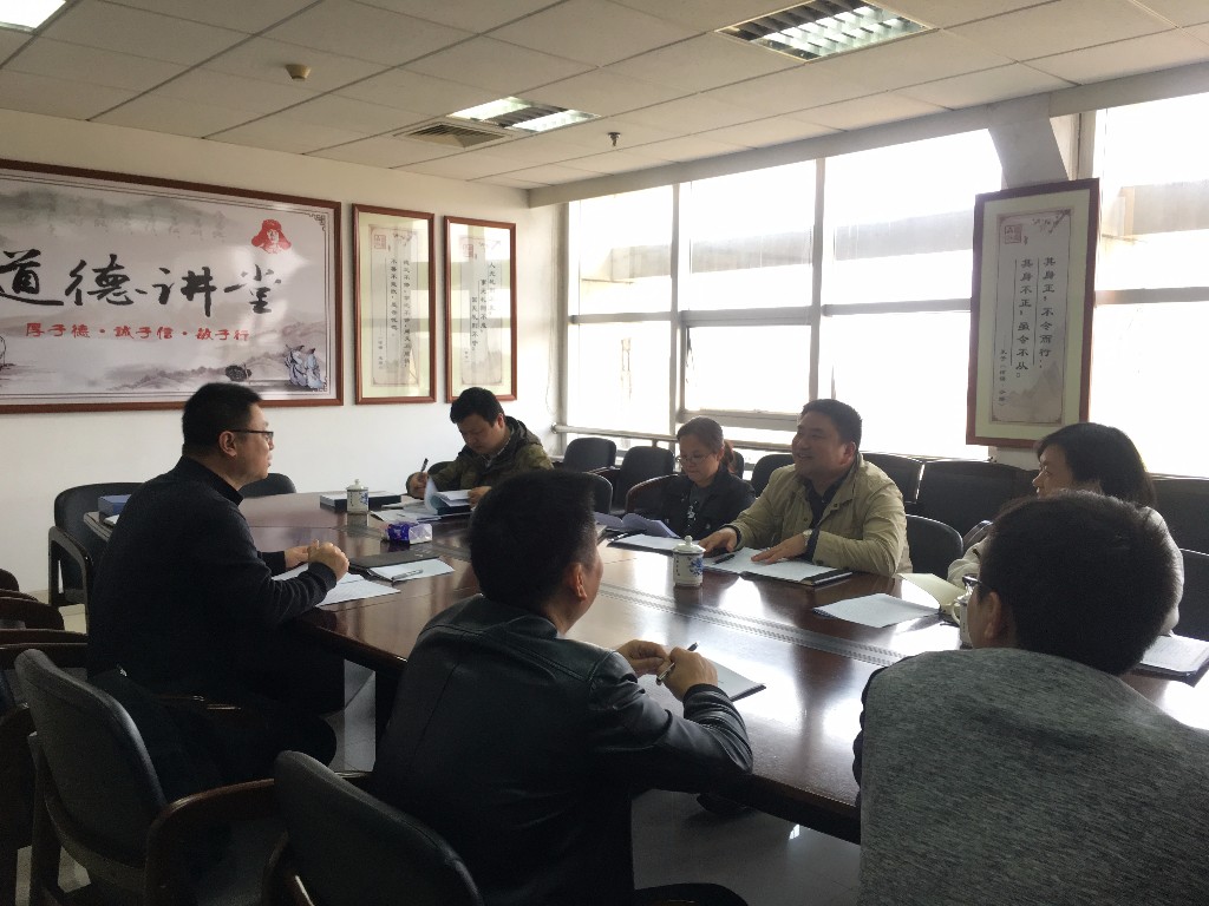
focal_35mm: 29
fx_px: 1013
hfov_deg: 61.7
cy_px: 453
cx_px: 604
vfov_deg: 48.2
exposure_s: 1/33
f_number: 2.2
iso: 64
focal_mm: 4.15
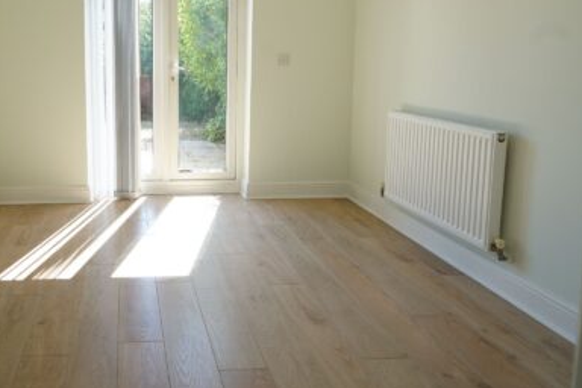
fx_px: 404
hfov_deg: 66.3
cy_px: 94
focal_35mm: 25
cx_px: 135
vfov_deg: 49.1
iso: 500
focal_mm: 16
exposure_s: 1/320
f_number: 5
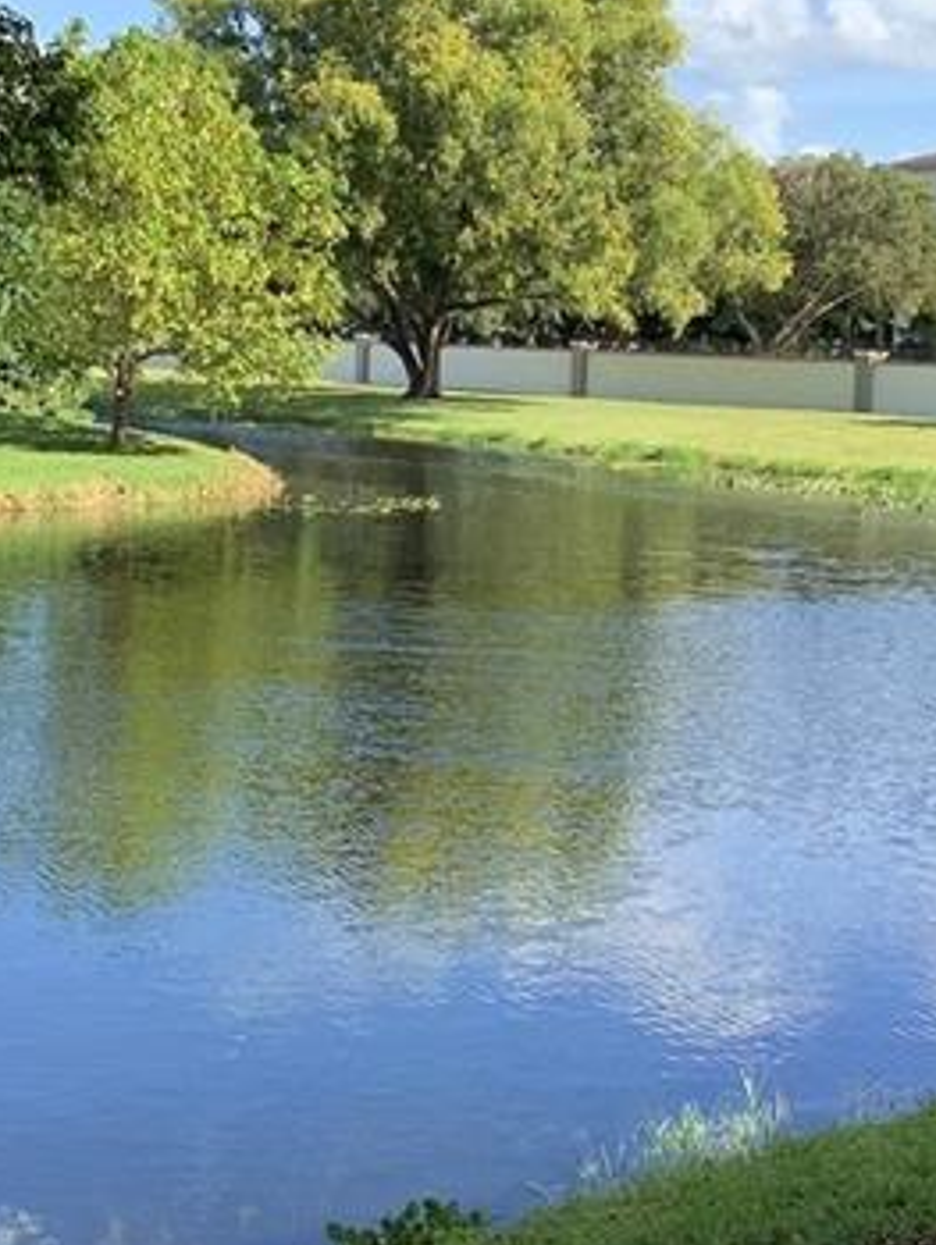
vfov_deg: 28.5
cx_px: 491
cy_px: 694
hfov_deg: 21.6
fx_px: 2449
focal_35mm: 68
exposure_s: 1/448
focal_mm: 3.3
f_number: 2.4
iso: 25
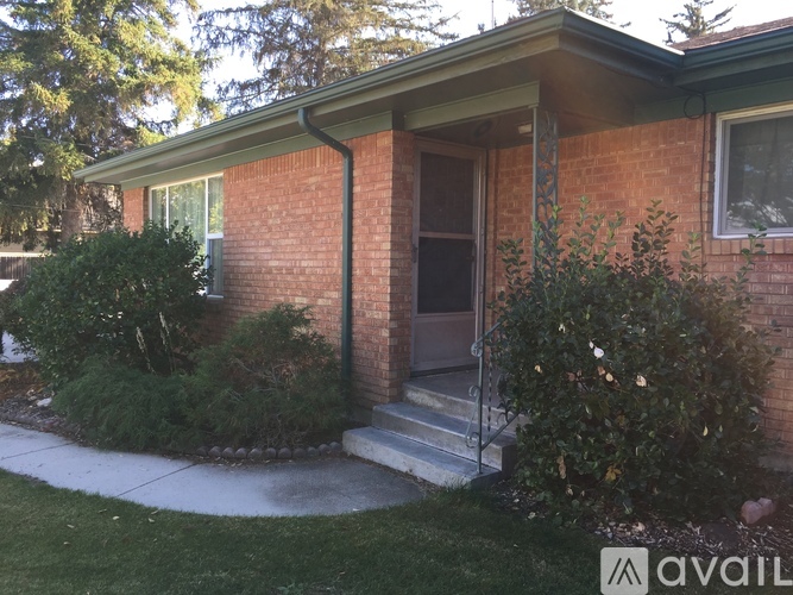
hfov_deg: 61.7
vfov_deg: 48.2
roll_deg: -1.8
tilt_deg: -2.6
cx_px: 396
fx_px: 664
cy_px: 298
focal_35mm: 29
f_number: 2.2
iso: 32
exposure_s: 1/168
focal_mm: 4.15
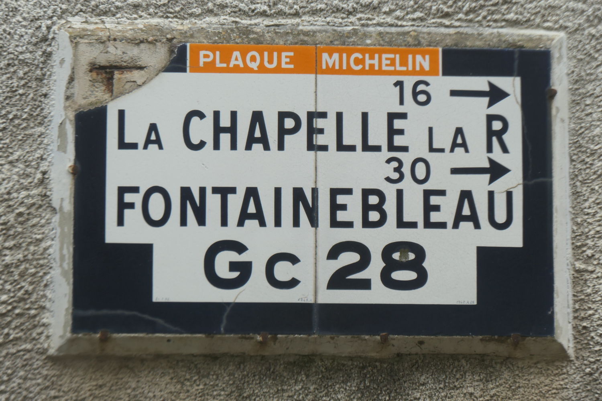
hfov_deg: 16.3
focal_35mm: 126
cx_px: 301
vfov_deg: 10.9
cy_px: 200
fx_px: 2107
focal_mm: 46.2
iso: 200
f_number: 5.6
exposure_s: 1/400
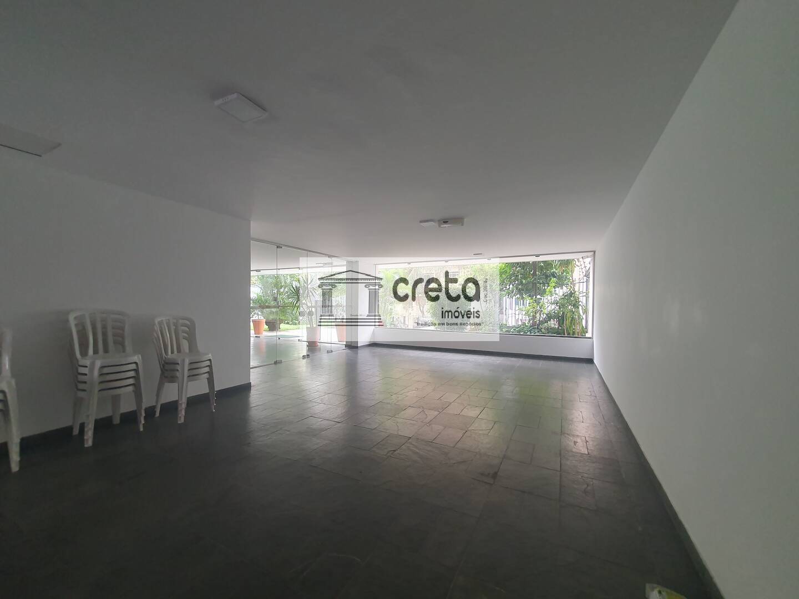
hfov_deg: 106.2
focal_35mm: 13
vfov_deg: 89.9
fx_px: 300
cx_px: 400
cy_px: 300
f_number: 2.2
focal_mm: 1.8
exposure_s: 1/60
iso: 160
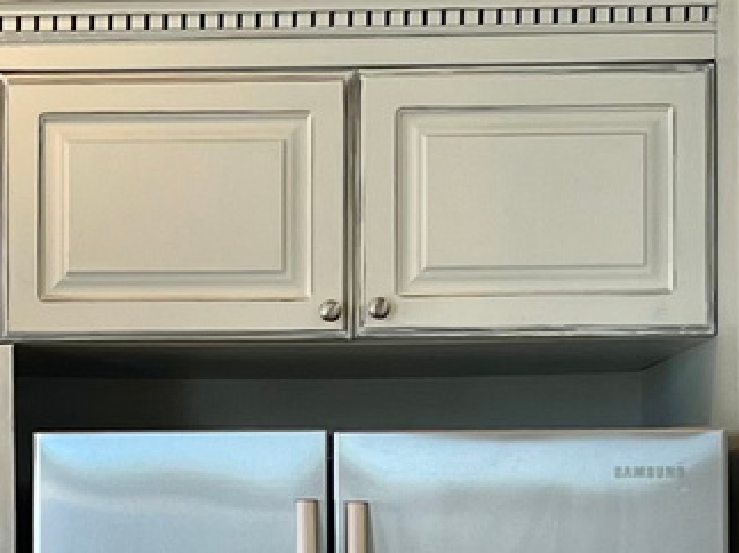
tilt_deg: +0.3
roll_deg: -0.5
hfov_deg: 11.7
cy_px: 558
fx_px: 3521
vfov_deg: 8.9
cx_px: -133
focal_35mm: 165
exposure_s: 1/120
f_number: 1.6
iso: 64
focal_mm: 5.1
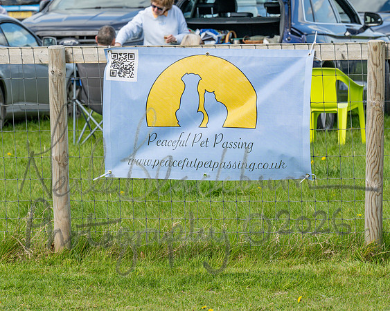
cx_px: 150
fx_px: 3418
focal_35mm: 296
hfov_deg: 6.5
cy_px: 153
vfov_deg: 5.2
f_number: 8
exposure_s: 1/250
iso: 200
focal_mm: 165
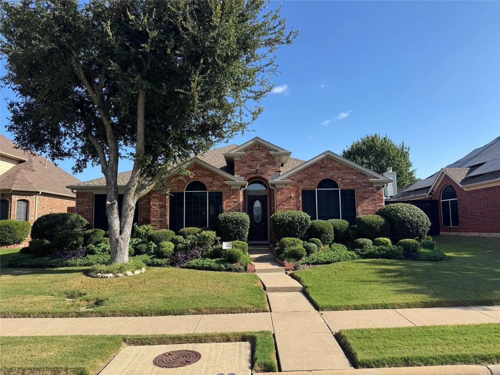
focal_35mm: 24
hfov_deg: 71.6
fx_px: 347
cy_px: 188
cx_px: 250
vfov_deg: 56.8
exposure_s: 1/2833
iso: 80
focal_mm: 6.76
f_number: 1.78
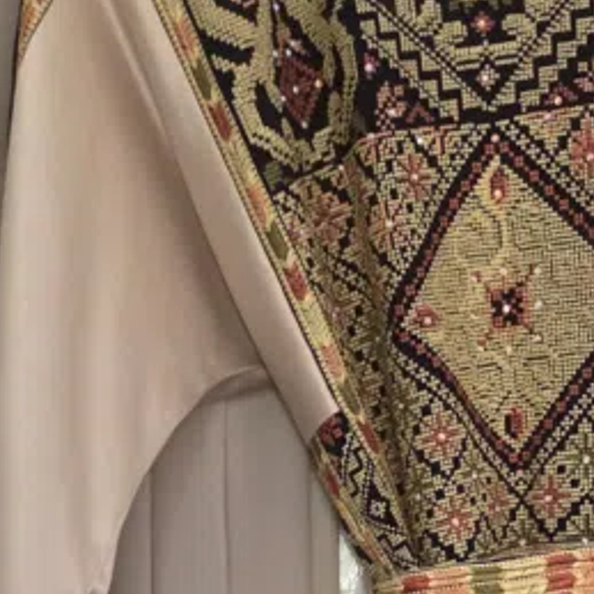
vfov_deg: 14.7
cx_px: 358
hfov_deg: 16.3
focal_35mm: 107
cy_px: 976
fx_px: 2077
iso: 400
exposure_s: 1/100
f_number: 1.7
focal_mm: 6.3
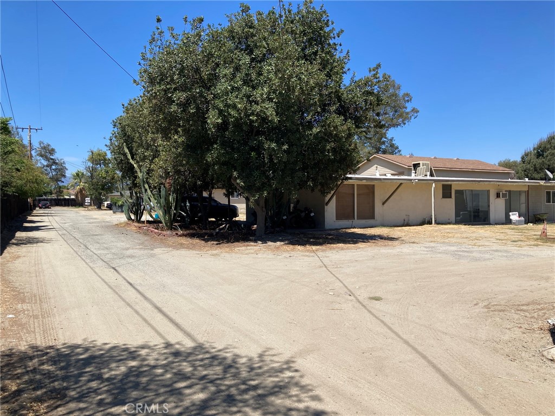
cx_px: 278
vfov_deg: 49.7
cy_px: 208
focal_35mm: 28
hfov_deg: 63.4
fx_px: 449
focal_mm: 3.99
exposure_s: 1/2000
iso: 20
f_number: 1.8
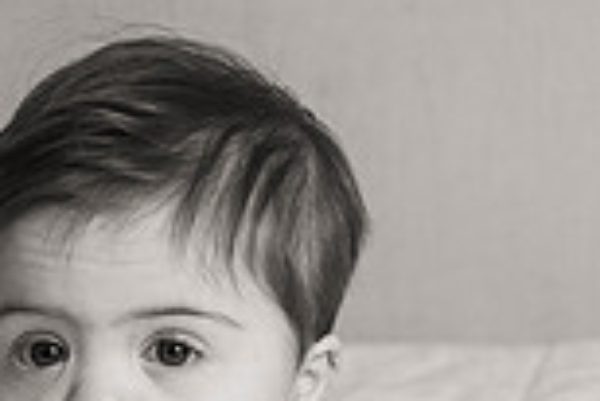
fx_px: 3637
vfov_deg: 6.3
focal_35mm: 218
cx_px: 631
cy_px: 461
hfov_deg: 9.4
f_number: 5.6
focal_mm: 58
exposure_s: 1/200
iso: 400
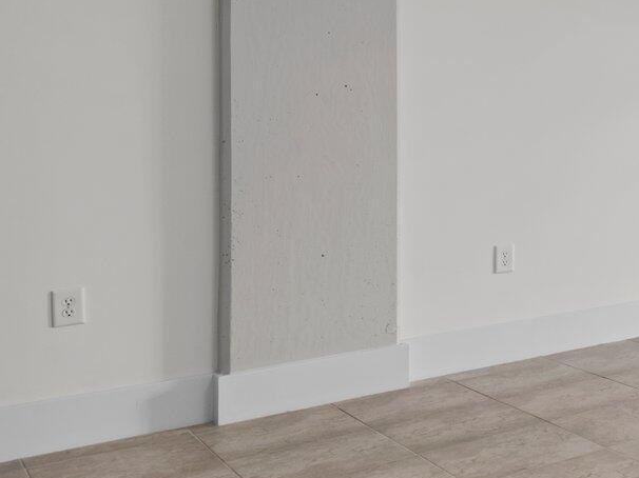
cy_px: 92
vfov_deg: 27.4
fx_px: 960
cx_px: 979
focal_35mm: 52
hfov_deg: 26.1
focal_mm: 16
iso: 400
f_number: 7.1
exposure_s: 1/5
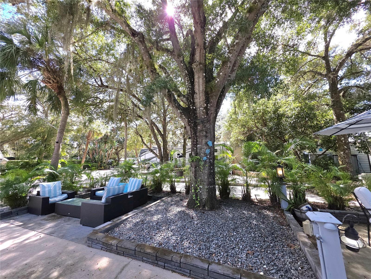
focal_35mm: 13
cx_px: 186
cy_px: 140
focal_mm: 2.2
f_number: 1.9
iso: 20
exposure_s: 1/227
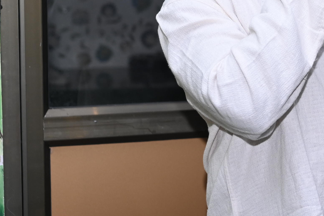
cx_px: 395
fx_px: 1232
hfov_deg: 14.5
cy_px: 80
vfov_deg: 10.0
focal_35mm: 137
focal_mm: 35
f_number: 2.2
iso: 500
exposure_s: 1/125
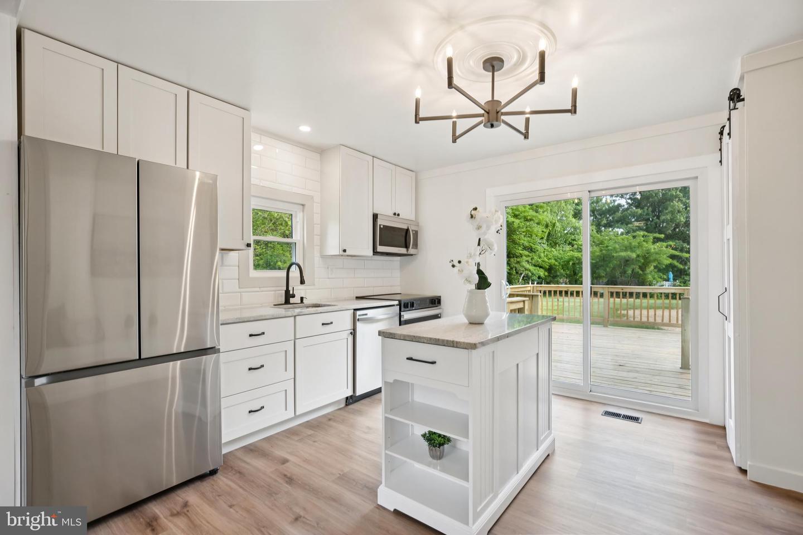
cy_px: 268
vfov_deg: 73.7
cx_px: 402
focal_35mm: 16
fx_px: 357
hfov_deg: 96.7
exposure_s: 1/125
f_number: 5.6
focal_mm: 16
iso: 800
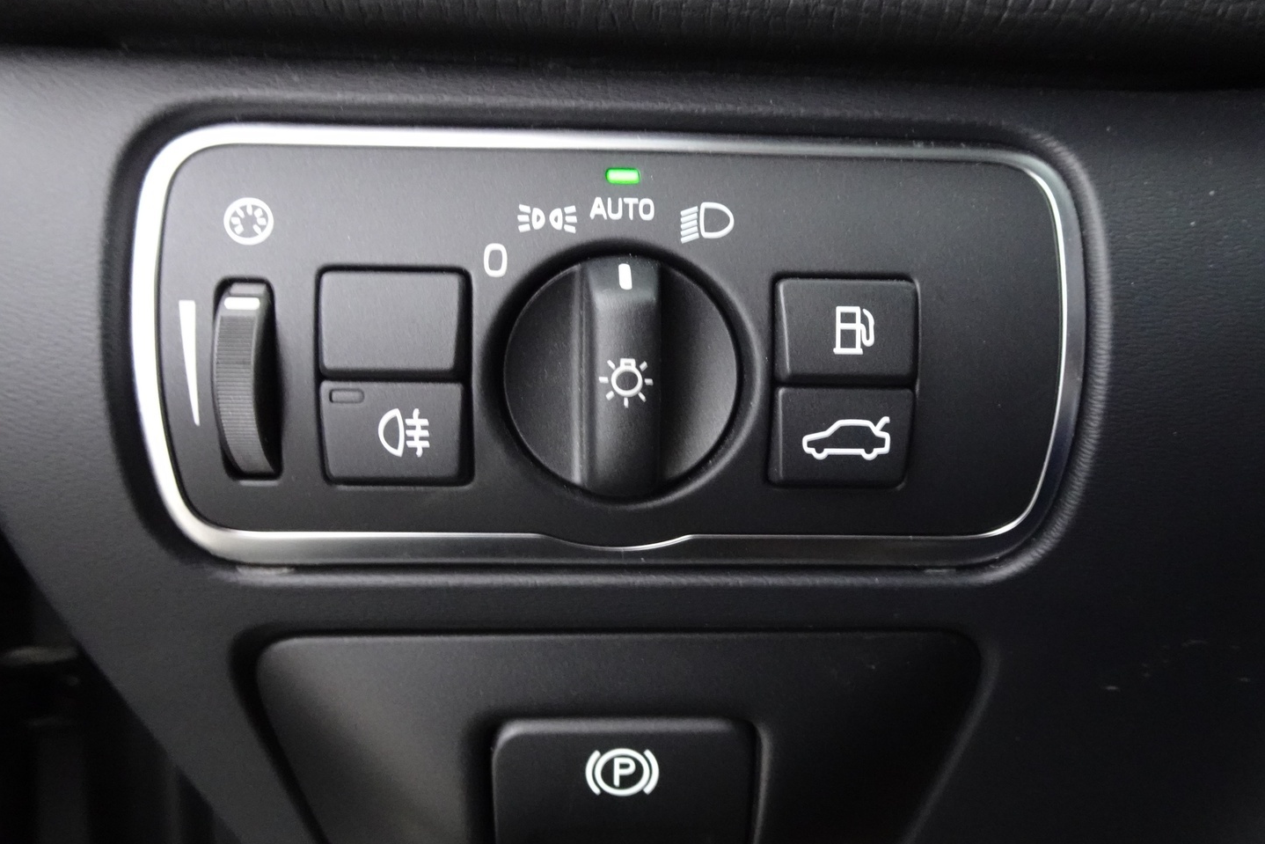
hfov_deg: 71.5
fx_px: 878
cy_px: 431
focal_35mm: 25
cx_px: 632
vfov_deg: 51.3
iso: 800
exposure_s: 1/4
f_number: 3.5
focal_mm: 4.25
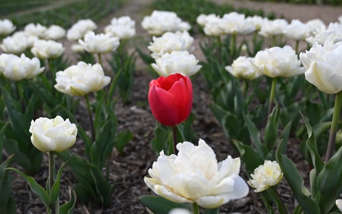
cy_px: 103
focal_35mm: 37
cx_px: 172
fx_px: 345
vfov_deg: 34.4
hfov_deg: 52.7
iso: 180
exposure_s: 1/640
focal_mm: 24
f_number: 4
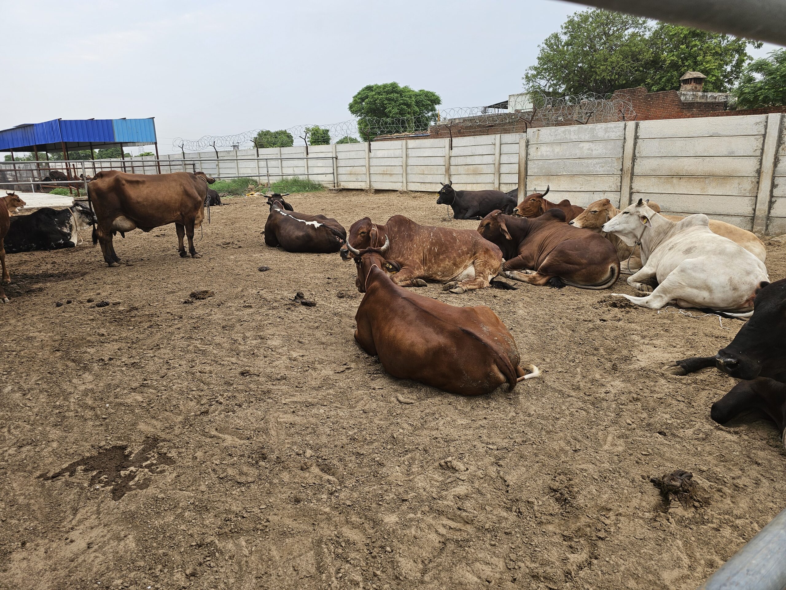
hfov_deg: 73.9
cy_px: 295
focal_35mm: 23
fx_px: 522
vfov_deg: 58.9
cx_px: 393
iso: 10
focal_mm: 6.3
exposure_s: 1/247
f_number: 1.7
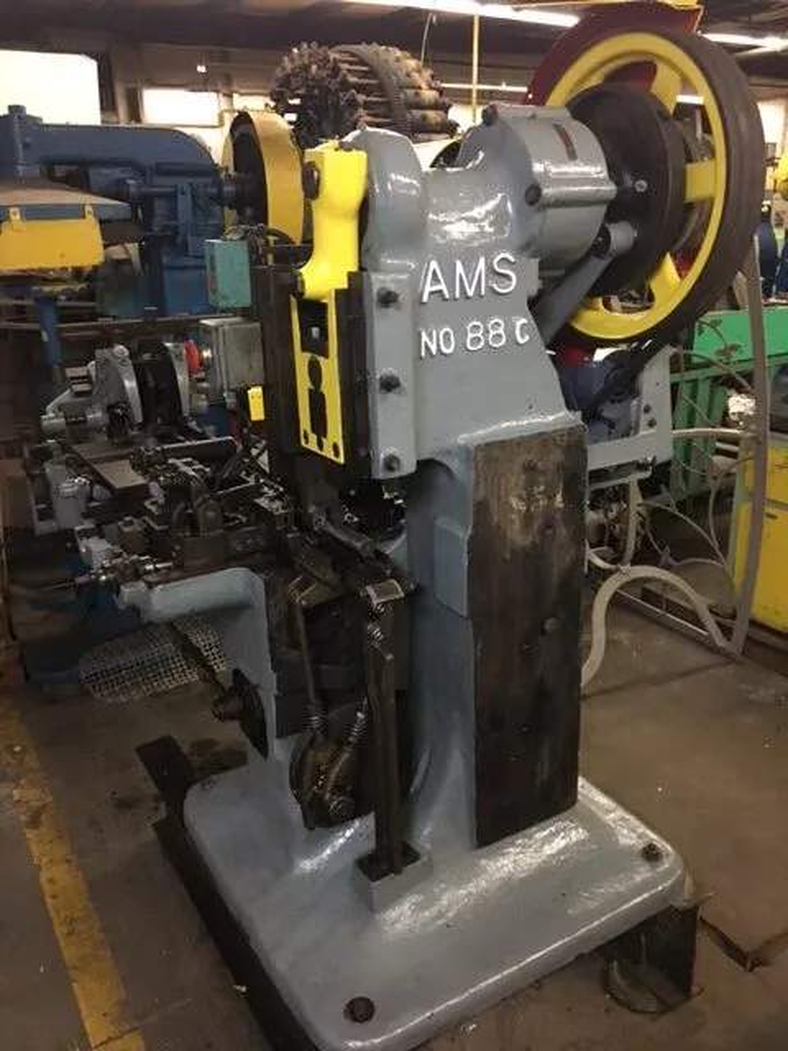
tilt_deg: -18.2
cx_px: 394
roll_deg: +2.1
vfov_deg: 61.7
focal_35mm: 29
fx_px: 880
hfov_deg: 48.2
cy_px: 526
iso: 320
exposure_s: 1/15
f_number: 2.2
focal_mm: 4.15
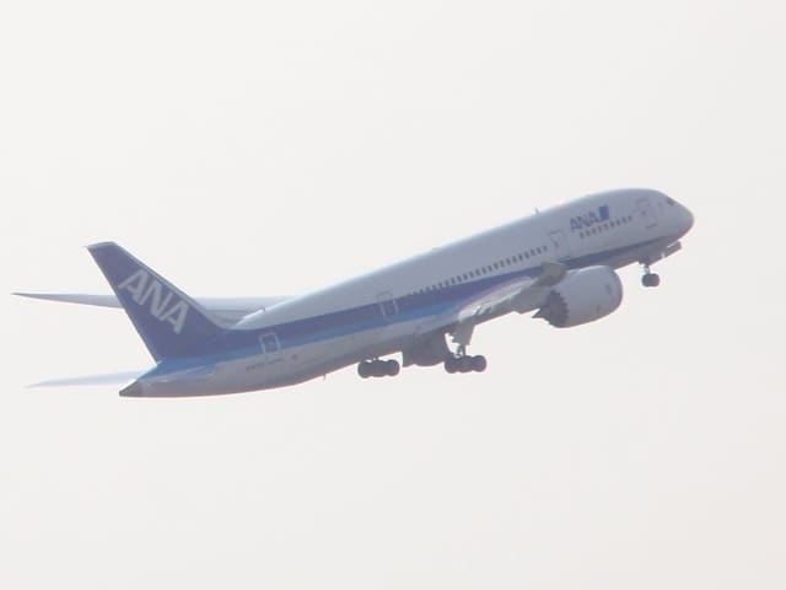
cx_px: 393
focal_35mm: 280
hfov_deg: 7.1
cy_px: 295
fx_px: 6358
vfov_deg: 5.3
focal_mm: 50
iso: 64
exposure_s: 1/500
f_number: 5.9
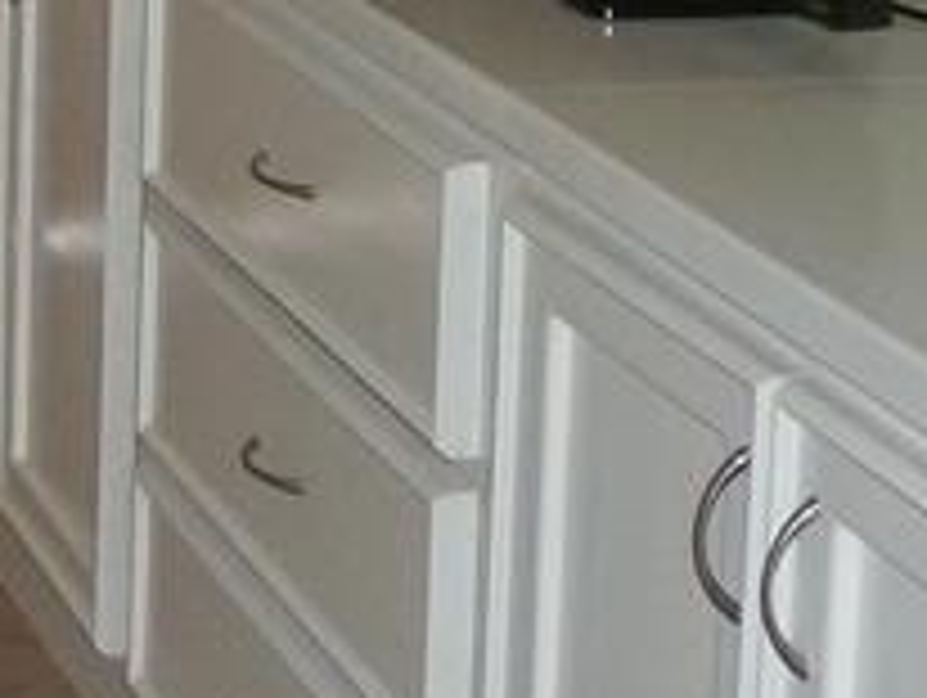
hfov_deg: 13.2
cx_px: -1044
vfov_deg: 11.4
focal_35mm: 124
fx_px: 3325
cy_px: -396
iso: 200
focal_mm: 4.1
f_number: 3.3
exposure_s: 1/30
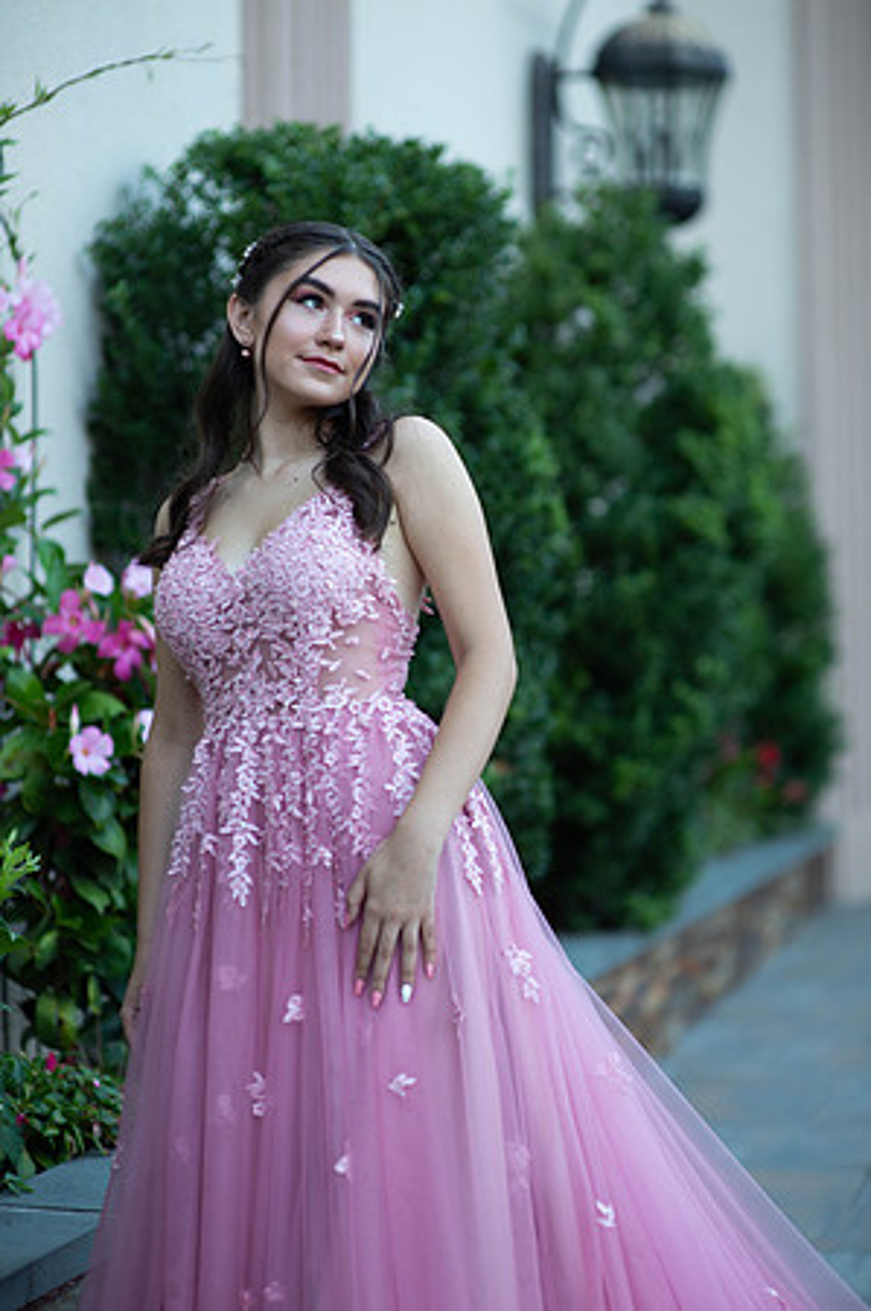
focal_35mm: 85
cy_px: 656
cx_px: 436
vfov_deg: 23.9
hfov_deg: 16.0
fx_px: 3092
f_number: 2
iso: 250
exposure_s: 1/640
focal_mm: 85
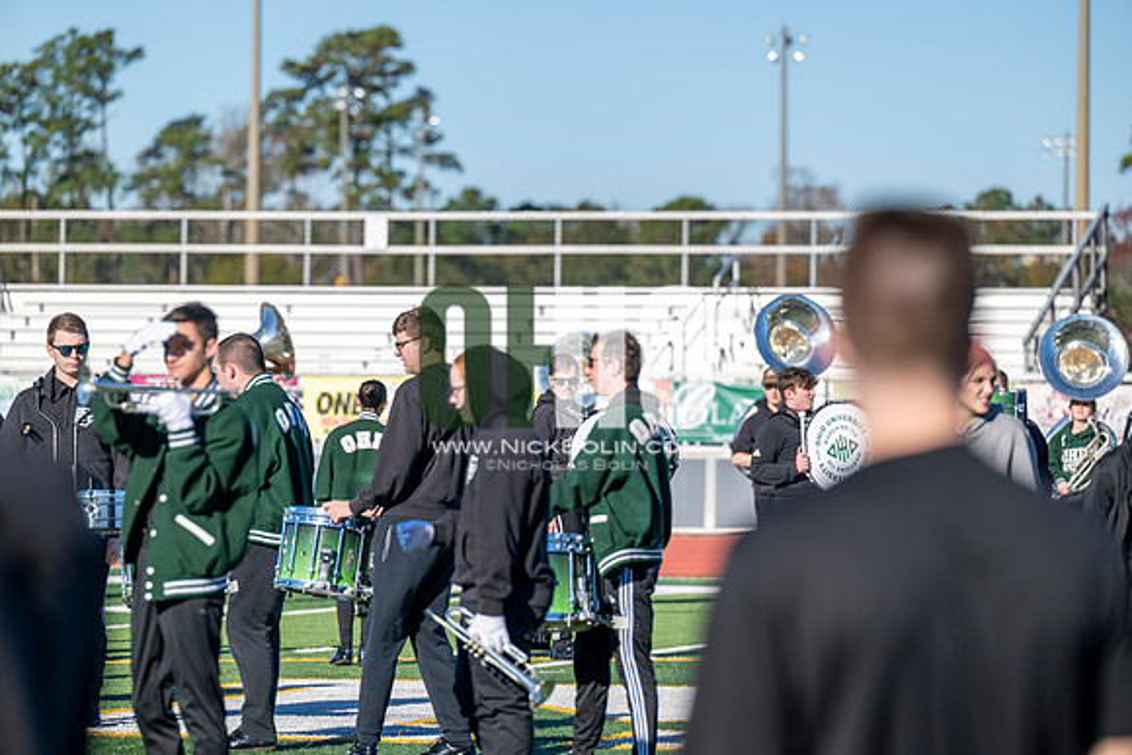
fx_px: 6290
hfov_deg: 10.3
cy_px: 378
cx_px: 566
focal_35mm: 200
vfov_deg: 6.9
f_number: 4
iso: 160
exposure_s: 1/2000
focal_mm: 200
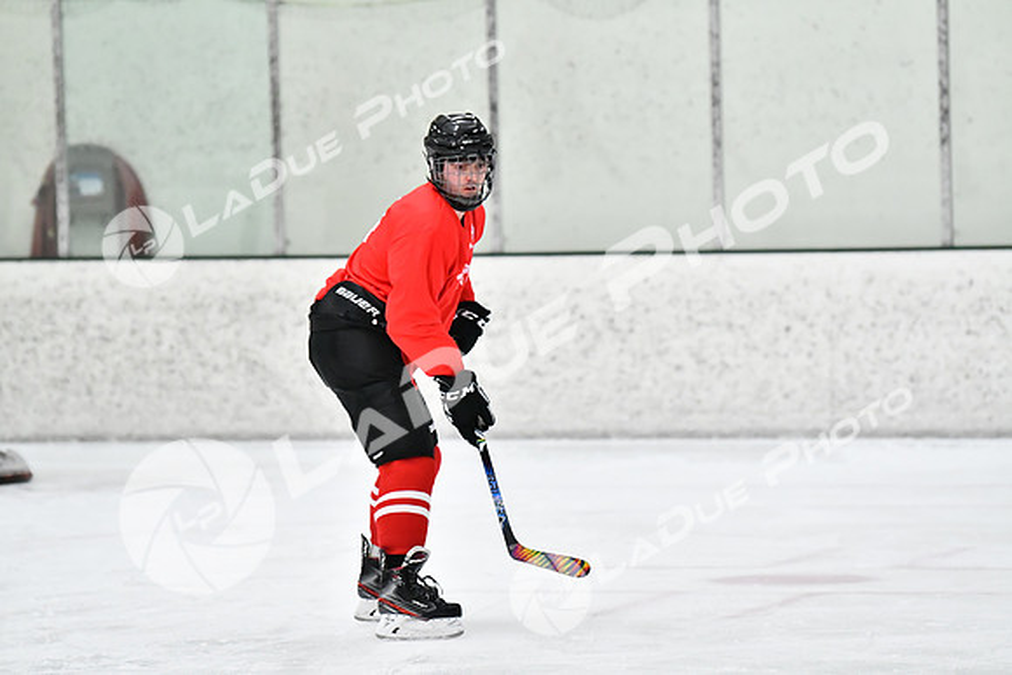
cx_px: 506
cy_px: 338
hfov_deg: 11.0
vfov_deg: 7.3
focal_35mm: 188
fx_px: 5272
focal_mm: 125
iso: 5000
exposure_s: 1/1250
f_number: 2.8
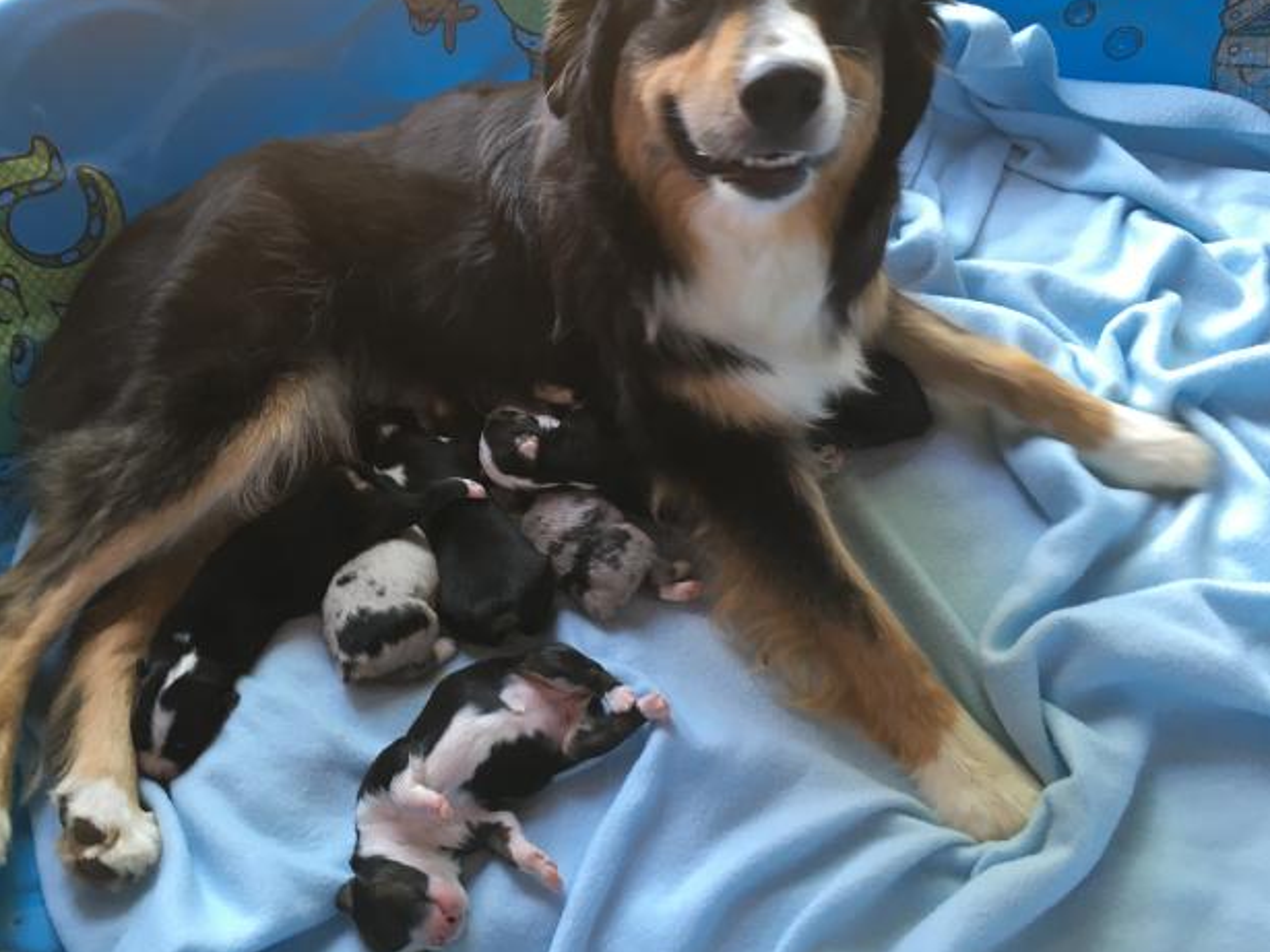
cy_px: 457
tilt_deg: -47.0
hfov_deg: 55.2
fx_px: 1210
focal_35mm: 33
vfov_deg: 42.9
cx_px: 553
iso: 50
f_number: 2.2
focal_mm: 4.15
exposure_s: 1/30
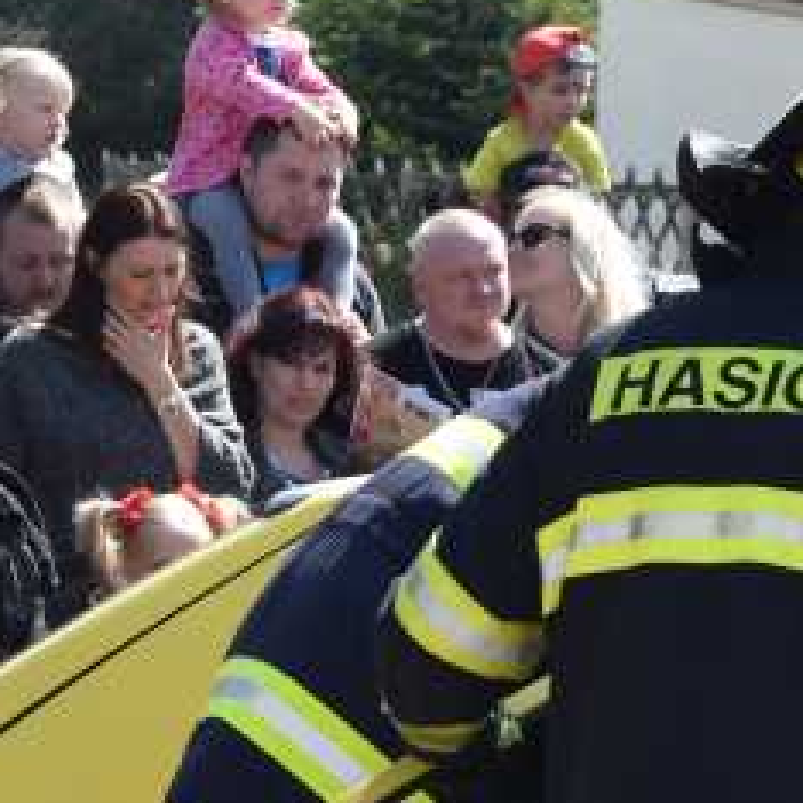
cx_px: 456
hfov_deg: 4.1
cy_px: 443
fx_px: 11338
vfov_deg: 4.1
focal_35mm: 432
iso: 200
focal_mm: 66
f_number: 9
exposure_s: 1/320
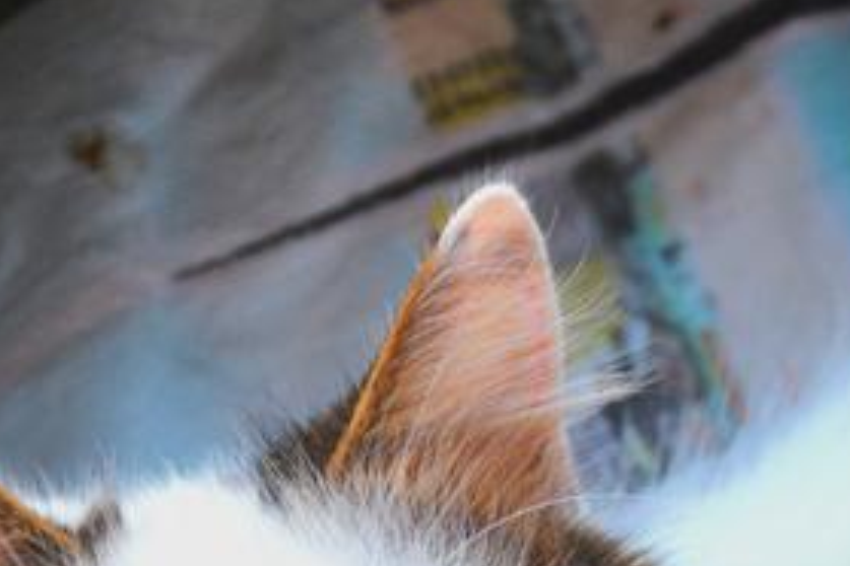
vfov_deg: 6.3
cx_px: 554
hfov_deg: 9.6
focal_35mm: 215
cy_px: 732
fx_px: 5076
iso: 800
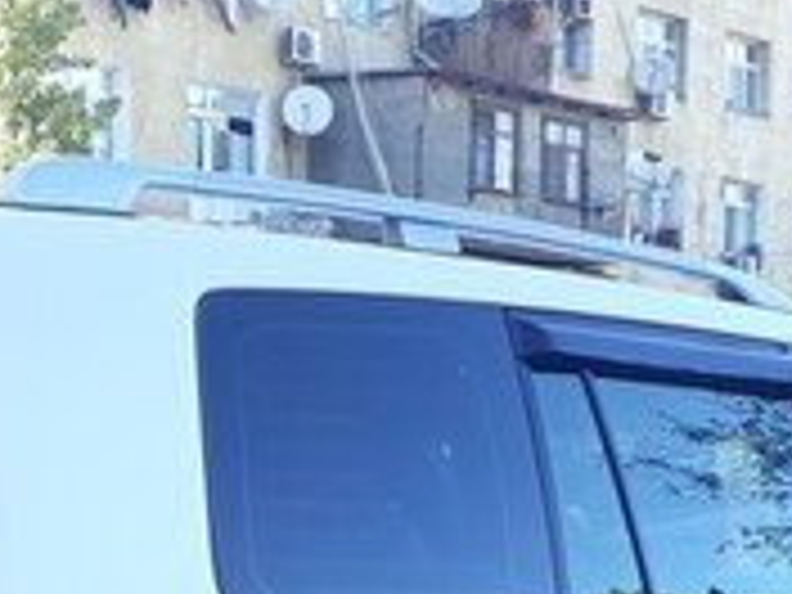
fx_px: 2311
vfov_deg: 14.0
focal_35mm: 101
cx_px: 288
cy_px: 790
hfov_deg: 19.4
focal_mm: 3.6
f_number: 1.9
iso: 40
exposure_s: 1/161
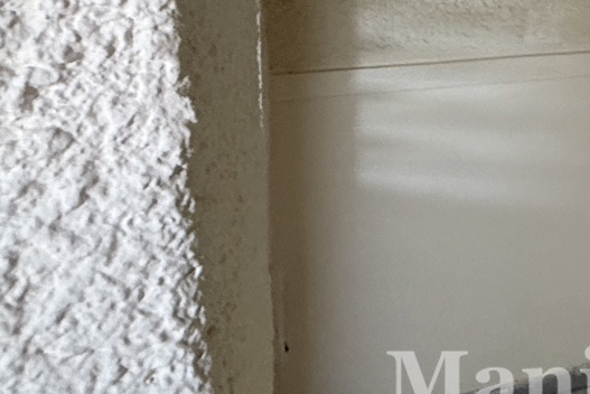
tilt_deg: -0.7
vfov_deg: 24.1
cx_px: 851
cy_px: -24
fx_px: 869
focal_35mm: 53
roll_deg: +0.7
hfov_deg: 27.7
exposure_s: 1/60
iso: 400
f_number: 2.2
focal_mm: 2.22
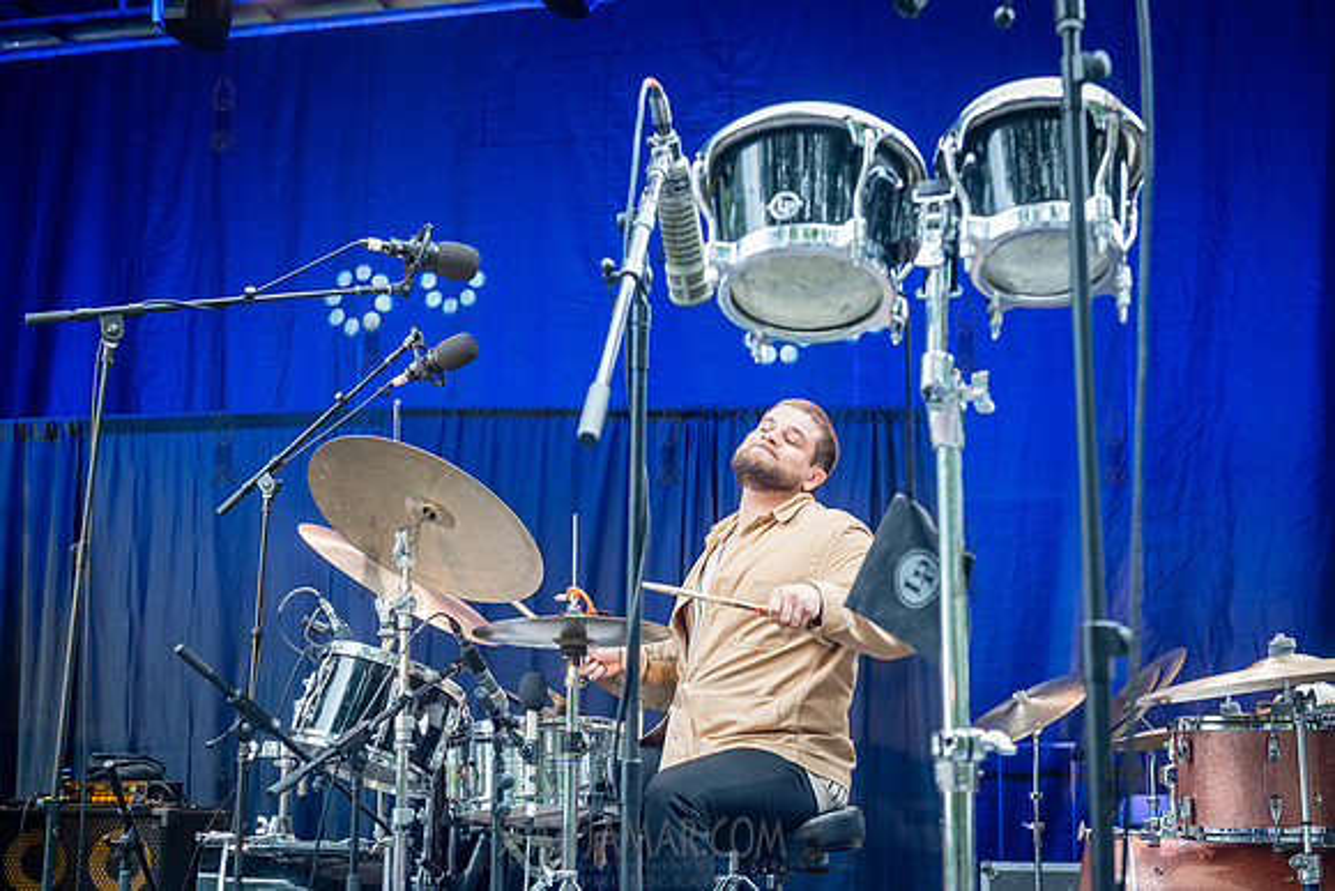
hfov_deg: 39.1
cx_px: 689
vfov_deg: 26.5
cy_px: 565
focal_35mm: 51
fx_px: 1881
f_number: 4
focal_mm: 40
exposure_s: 1/400
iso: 2000
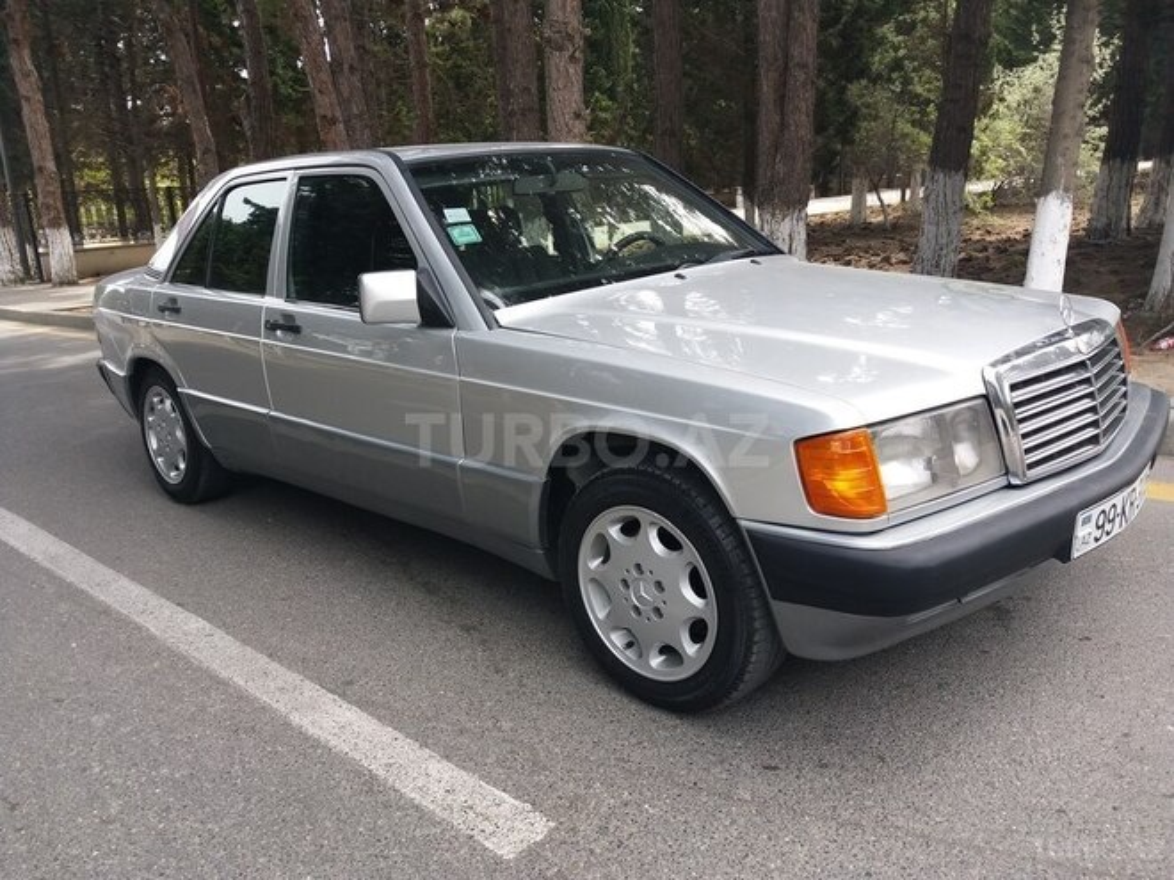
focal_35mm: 27
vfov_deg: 51.4
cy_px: 440
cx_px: 587
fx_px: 916
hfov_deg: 65.3
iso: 40
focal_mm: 3.7
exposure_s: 1/295
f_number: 1.9
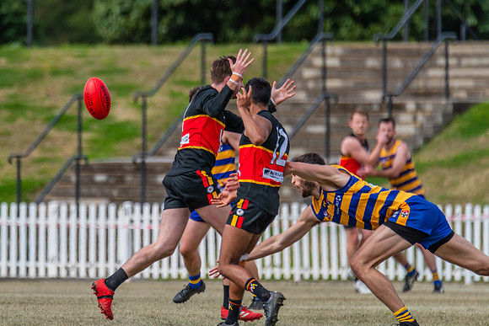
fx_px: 10741
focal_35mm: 791
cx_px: 168
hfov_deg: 2.6
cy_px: 115
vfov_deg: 1.7
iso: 800
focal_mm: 600
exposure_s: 1/1600
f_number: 9
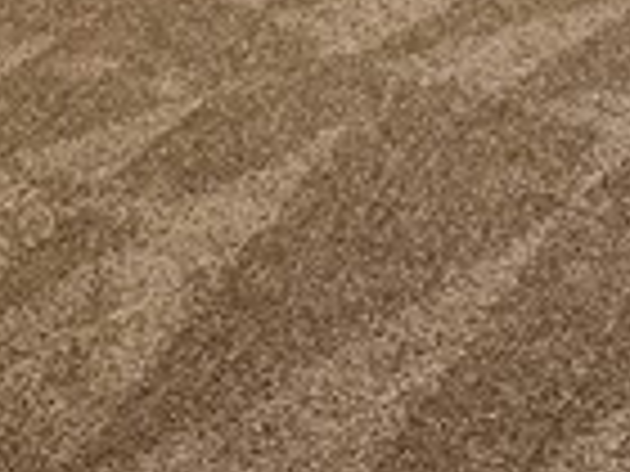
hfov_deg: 20.5
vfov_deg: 12.0
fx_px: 1729
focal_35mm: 95
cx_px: 144
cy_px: -715
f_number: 2.2
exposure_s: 1/60
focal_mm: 2.2
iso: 160
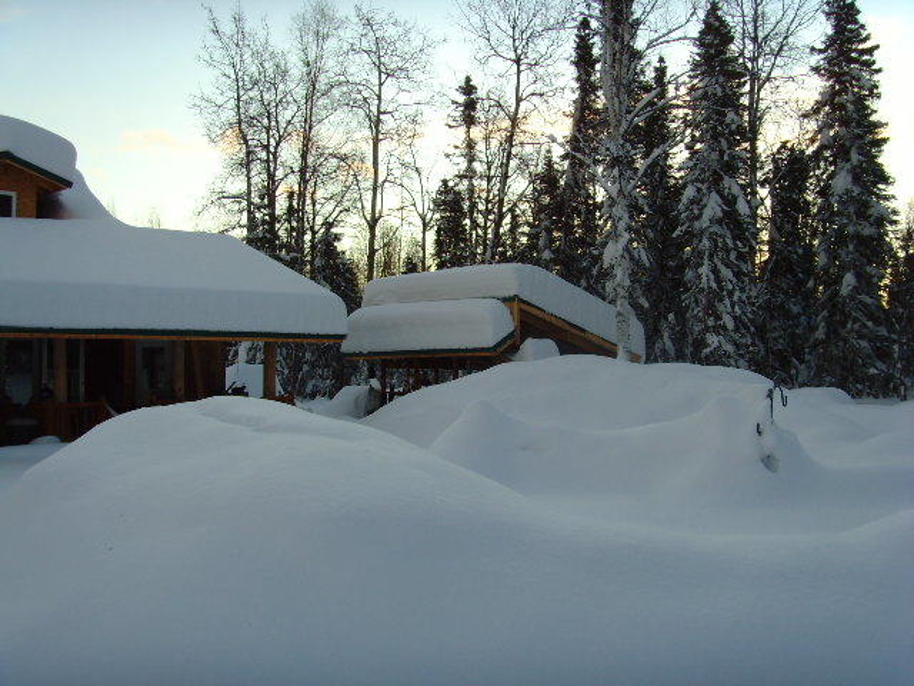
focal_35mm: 39
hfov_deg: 47.9
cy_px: 343
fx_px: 1030
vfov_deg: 36.8
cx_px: 457
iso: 80
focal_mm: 6.6
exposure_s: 1/180
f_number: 3.5
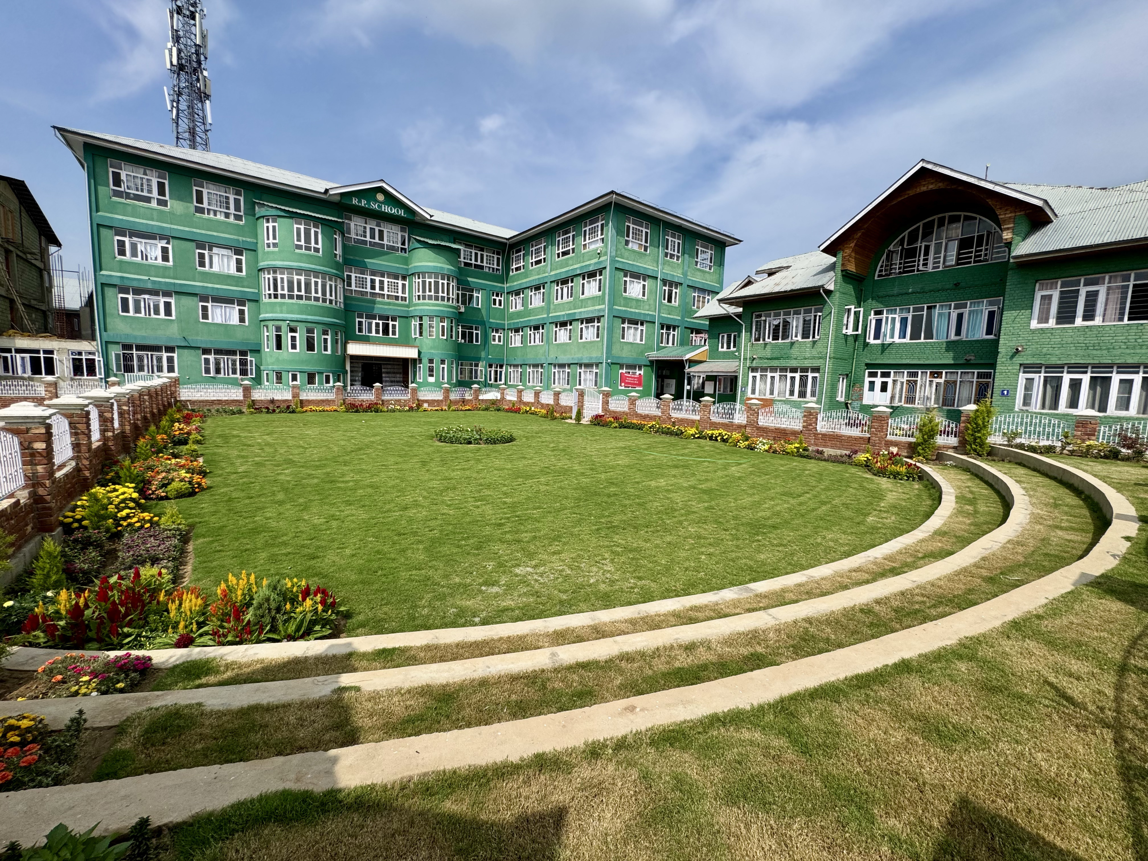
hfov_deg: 102.1
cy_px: 430
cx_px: 574
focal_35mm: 14
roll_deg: -1.0
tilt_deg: -4.8
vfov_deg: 85.7
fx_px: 464
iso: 50
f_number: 2.2
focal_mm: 2.22
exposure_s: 1/2415
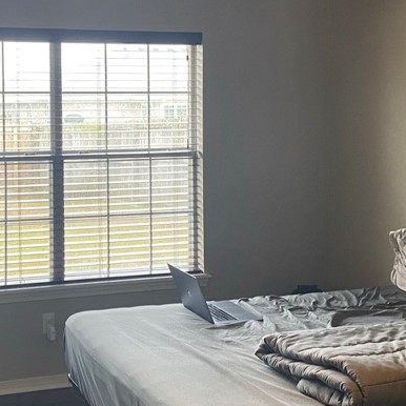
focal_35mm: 61
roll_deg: +0.9
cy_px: 144
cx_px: 100
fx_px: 809
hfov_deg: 27.8
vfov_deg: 28.0
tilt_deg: -3.0
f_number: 1.8
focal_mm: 4.25
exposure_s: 1/60
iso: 125
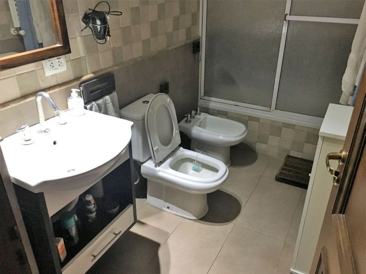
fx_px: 307
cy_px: 137
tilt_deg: -28.3
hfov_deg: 61.7
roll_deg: +0.4
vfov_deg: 48.2
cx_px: 183
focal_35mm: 29
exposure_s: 1/25
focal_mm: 4.15
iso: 200
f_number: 2.2
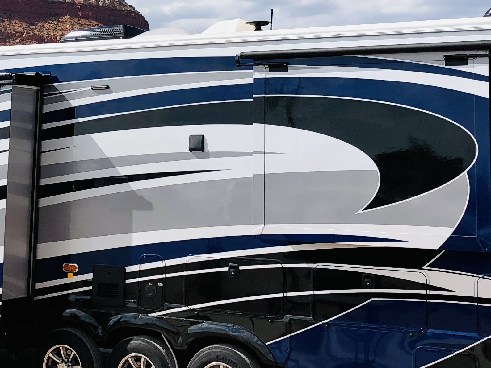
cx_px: 141
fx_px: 1007
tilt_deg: +8.9
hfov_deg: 27.1
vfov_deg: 20.4
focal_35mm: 71
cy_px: 55
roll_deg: -2.2
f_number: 1.8
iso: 20
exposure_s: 1/3003
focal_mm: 4
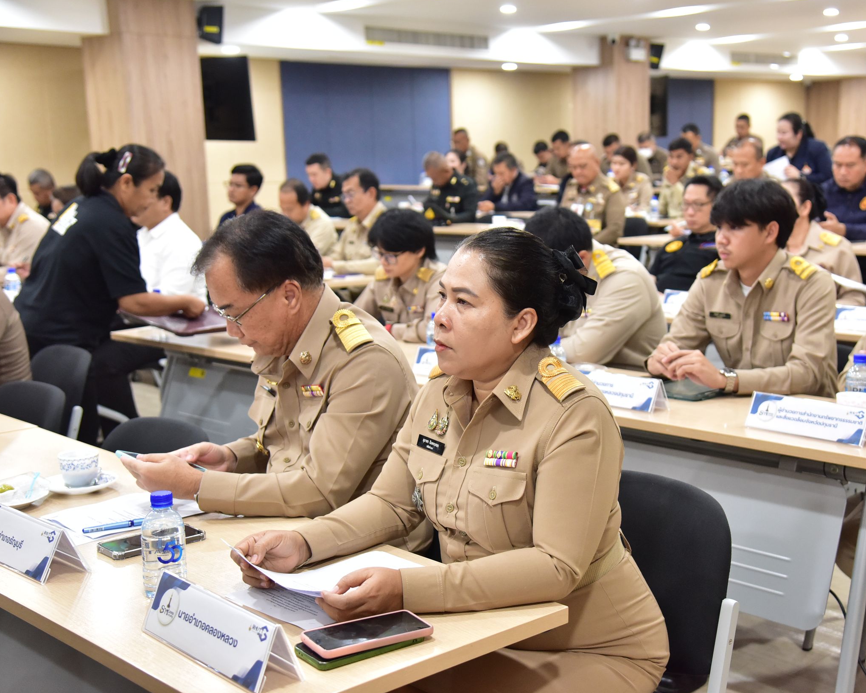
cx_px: 497
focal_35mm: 46
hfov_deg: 40.2
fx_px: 1179
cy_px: 342
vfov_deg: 32.7
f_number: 4.5
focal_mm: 40
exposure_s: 1/80
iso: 2500
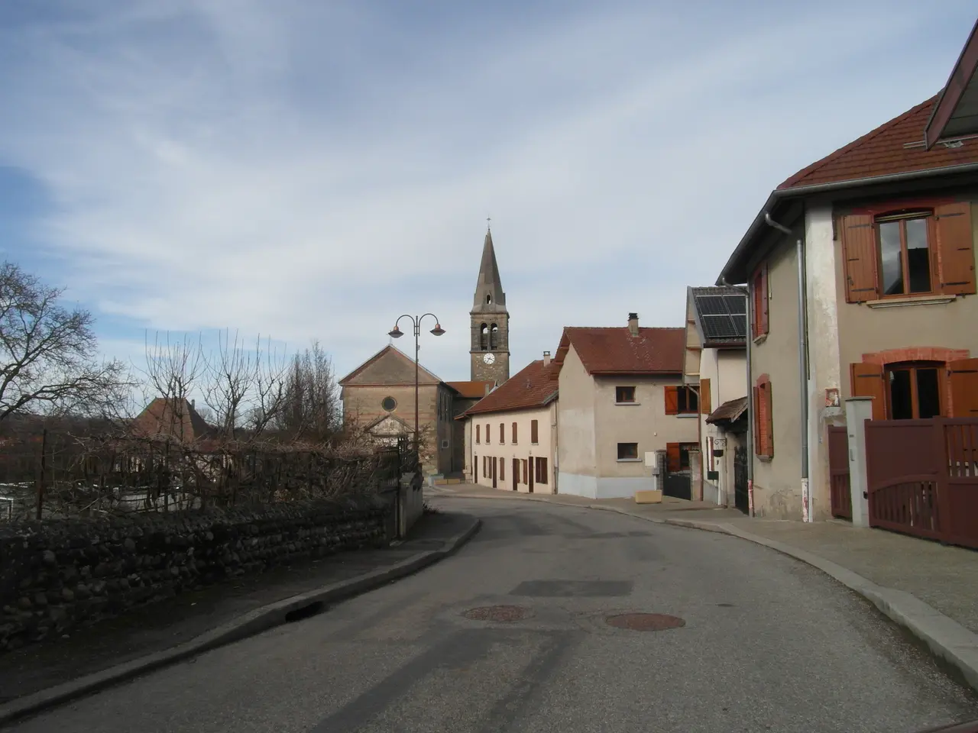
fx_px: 678
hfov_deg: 71.6
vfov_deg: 56.8
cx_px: 489
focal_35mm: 24
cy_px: 366
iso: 80
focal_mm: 4
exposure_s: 1/250
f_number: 7.3
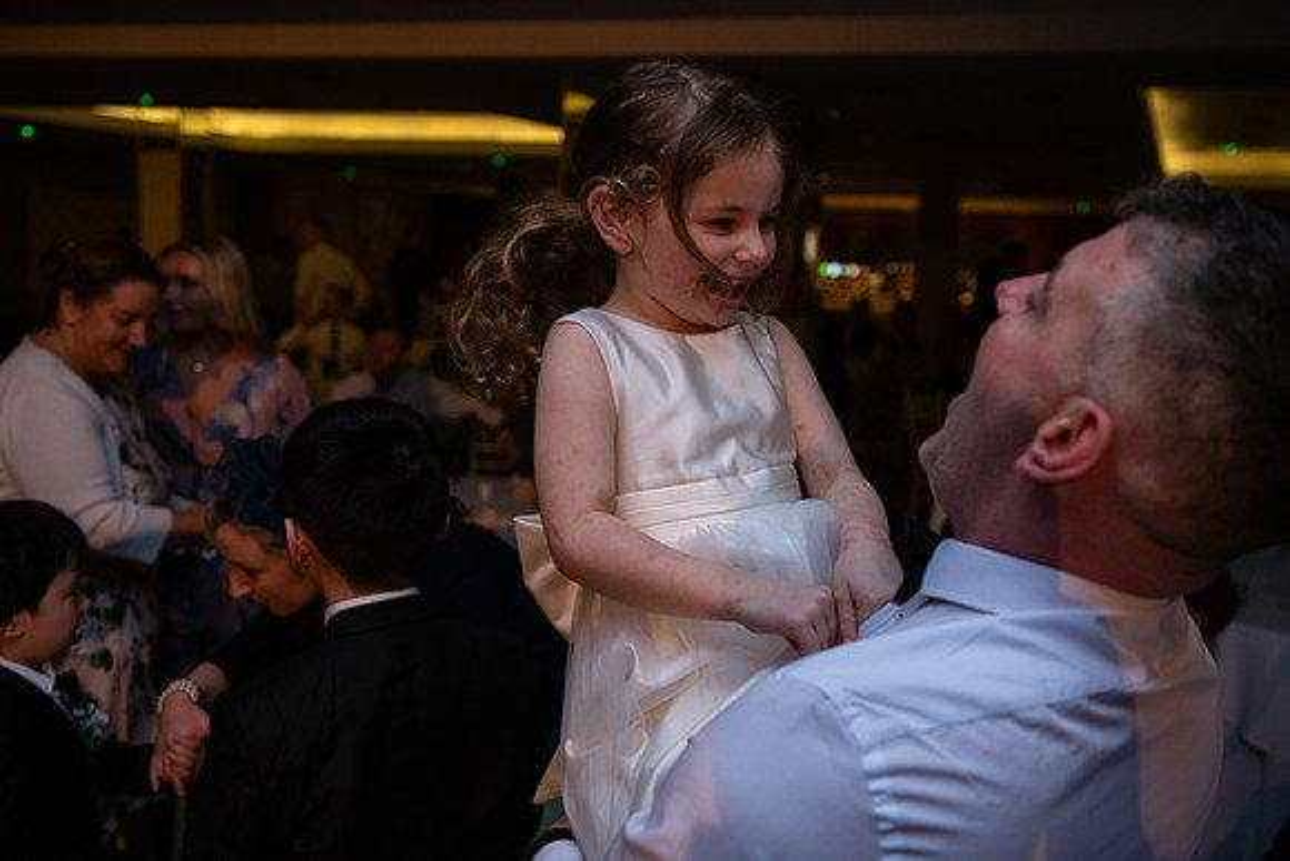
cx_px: 645
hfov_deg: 48.4
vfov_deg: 33.4
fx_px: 1434
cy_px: 430
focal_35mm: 40
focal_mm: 40
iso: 1000
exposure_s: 1/160
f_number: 3.5
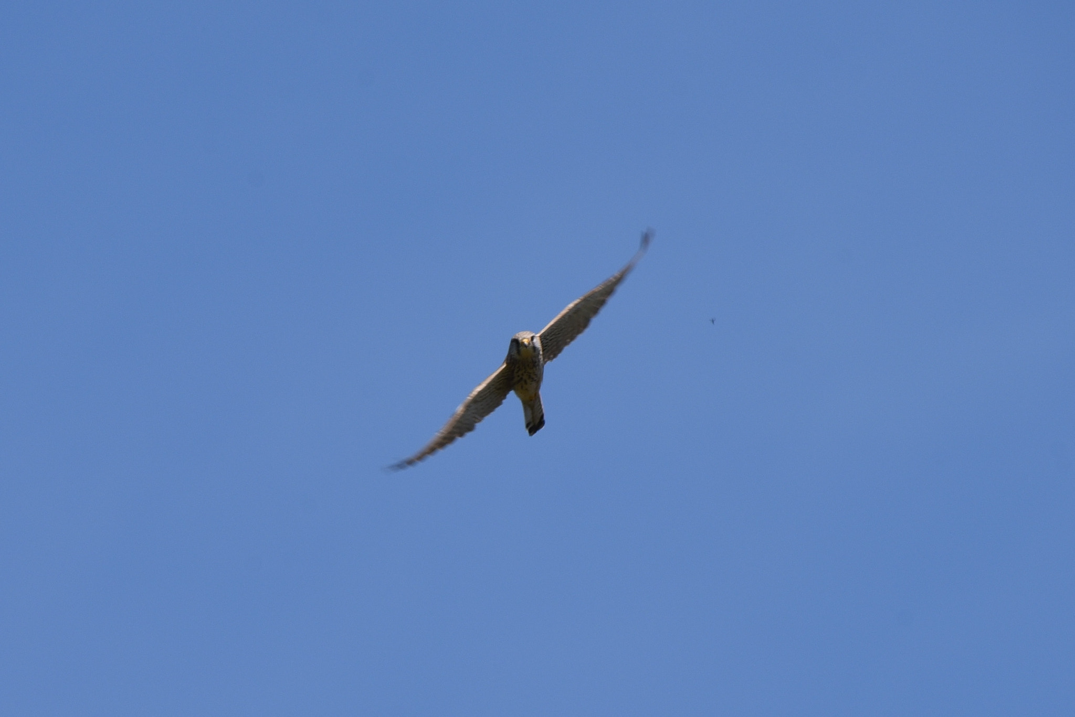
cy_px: 358
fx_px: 14935
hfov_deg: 4.1
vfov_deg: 2.8
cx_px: 538
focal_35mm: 500
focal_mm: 500
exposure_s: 1/320
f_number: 10
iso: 200
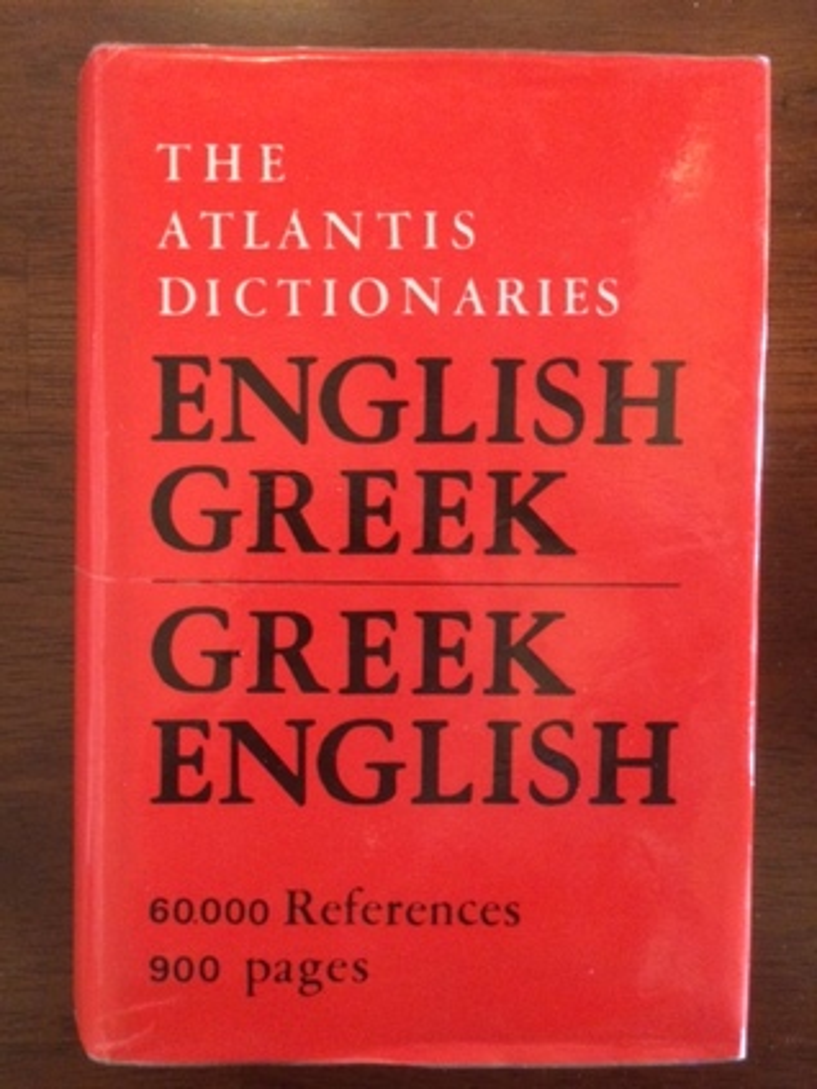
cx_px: 408
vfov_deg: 61.7
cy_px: 544
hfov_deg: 48.2
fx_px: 913
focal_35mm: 29
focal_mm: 4.15
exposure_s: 1/15
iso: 500
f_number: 2.2
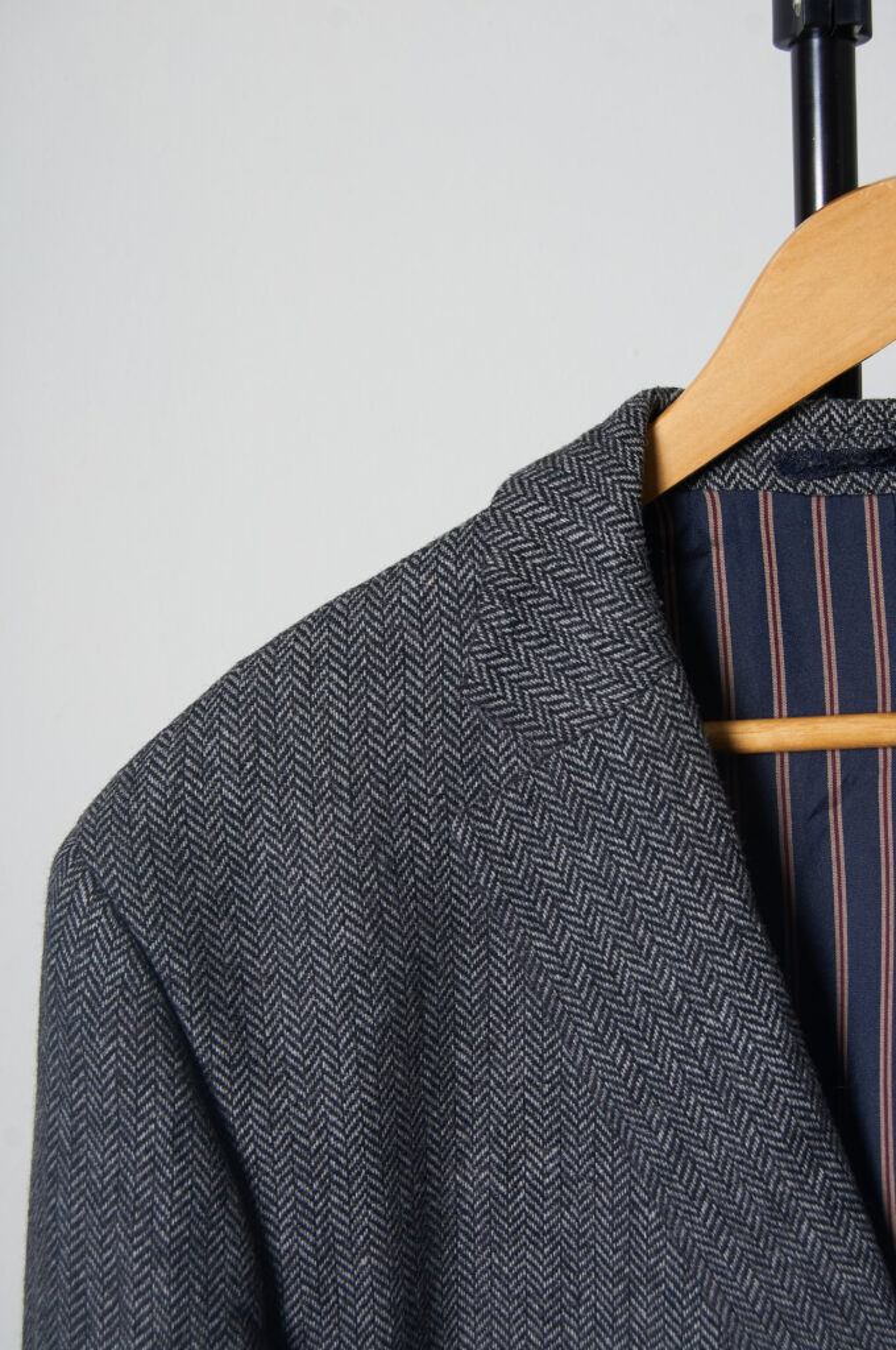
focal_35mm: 52
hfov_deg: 25.7
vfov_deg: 37.9
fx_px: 1965
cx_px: 448
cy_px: 675
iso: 200
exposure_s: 1/200
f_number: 7.1
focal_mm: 35
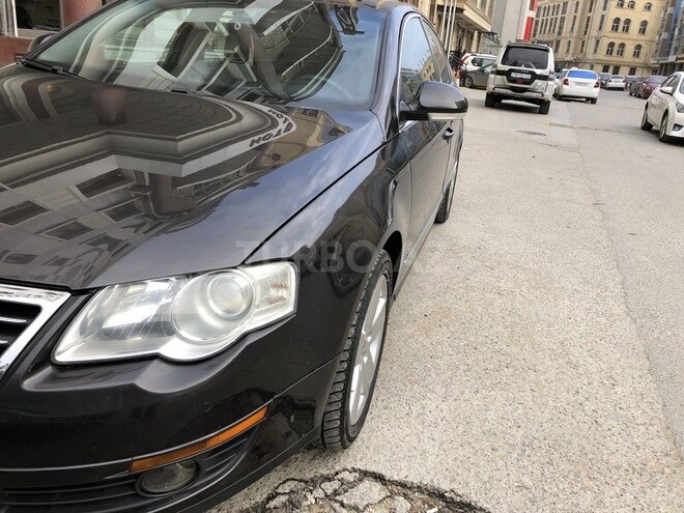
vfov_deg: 49.7
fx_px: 553
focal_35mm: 28
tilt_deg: -18.6
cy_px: 256
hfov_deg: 63.4
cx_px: 342
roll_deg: -4.6
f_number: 1.8
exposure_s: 1/273
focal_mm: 3.99
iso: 20
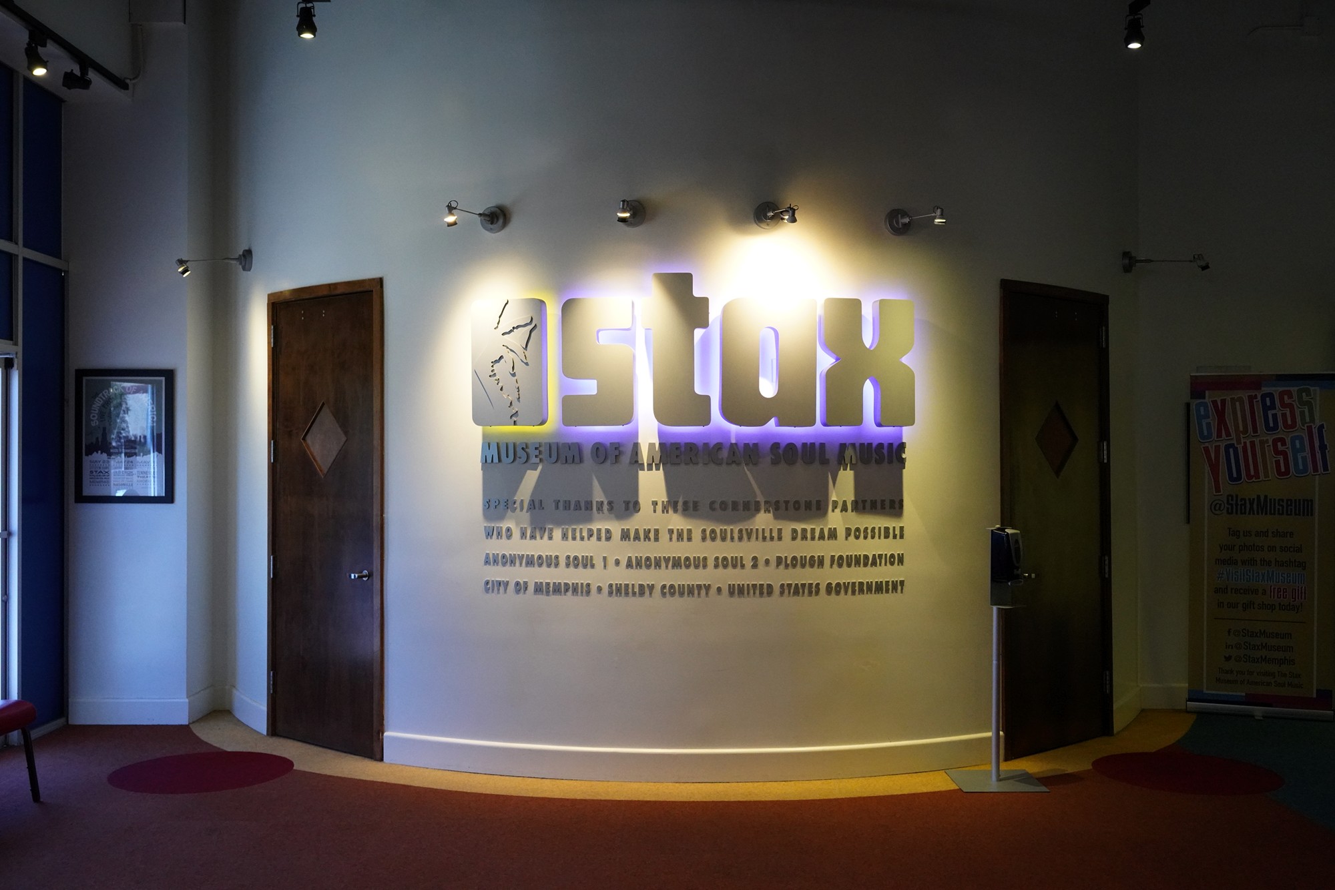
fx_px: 1298
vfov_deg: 37.9
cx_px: 668
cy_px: 445
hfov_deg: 54.4
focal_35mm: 35
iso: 8000
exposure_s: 1/100
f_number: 8
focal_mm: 35
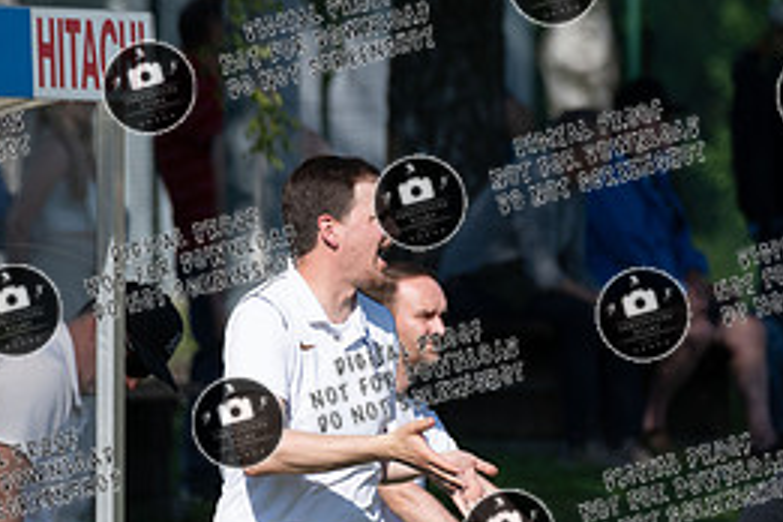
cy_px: 495
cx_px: 458
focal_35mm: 857
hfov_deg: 2.4
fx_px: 18638
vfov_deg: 1.6
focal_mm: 320
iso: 250
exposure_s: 1/1600
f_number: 5.6
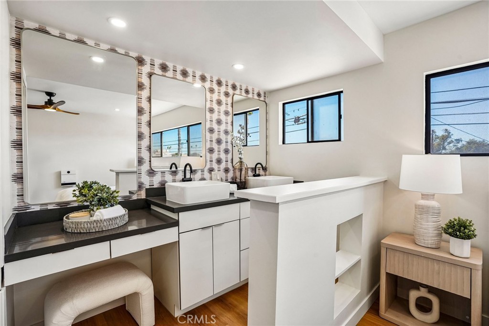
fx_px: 217
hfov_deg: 96.8
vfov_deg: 73.7
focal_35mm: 16
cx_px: 244
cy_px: 163
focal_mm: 16
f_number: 8
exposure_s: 1/80
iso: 400
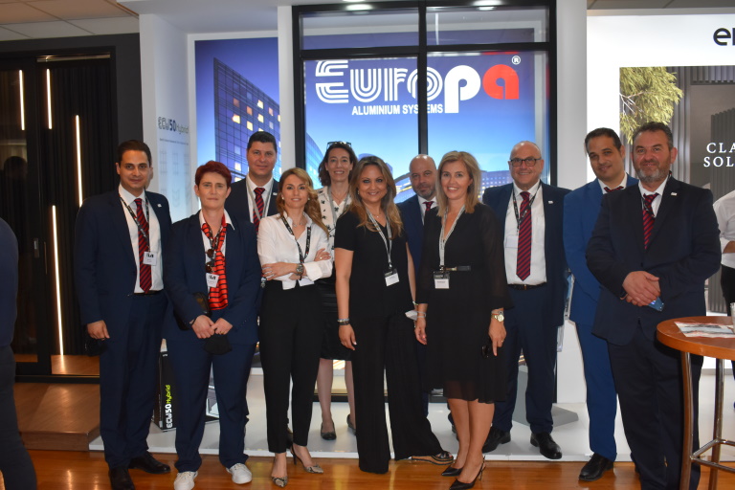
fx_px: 704
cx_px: 368
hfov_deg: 55.1
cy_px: 245
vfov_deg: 38.4
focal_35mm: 34
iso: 800
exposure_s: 1/160
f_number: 3.8
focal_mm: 23
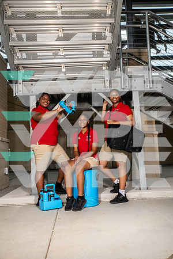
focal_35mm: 36
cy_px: 130
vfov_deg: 53.1
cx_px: 86
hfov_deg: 36.9
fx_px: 259
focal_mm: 36
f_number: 7.1
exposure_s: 1/320
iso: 200
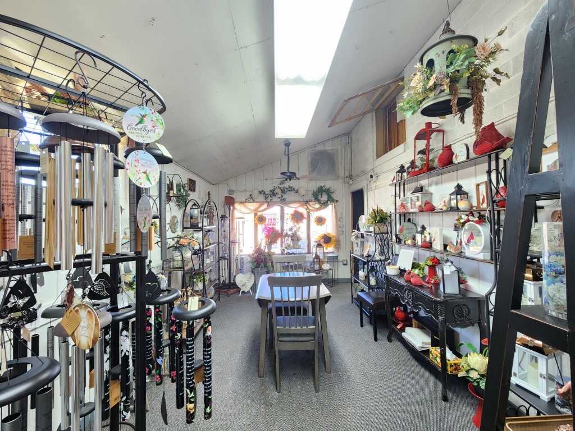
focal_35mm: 13
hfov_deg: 106.2
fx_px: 216
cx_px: 288
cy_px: 216
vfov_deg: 89.9
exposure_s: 1/60
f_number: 2.2
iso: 320
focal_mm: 2.2
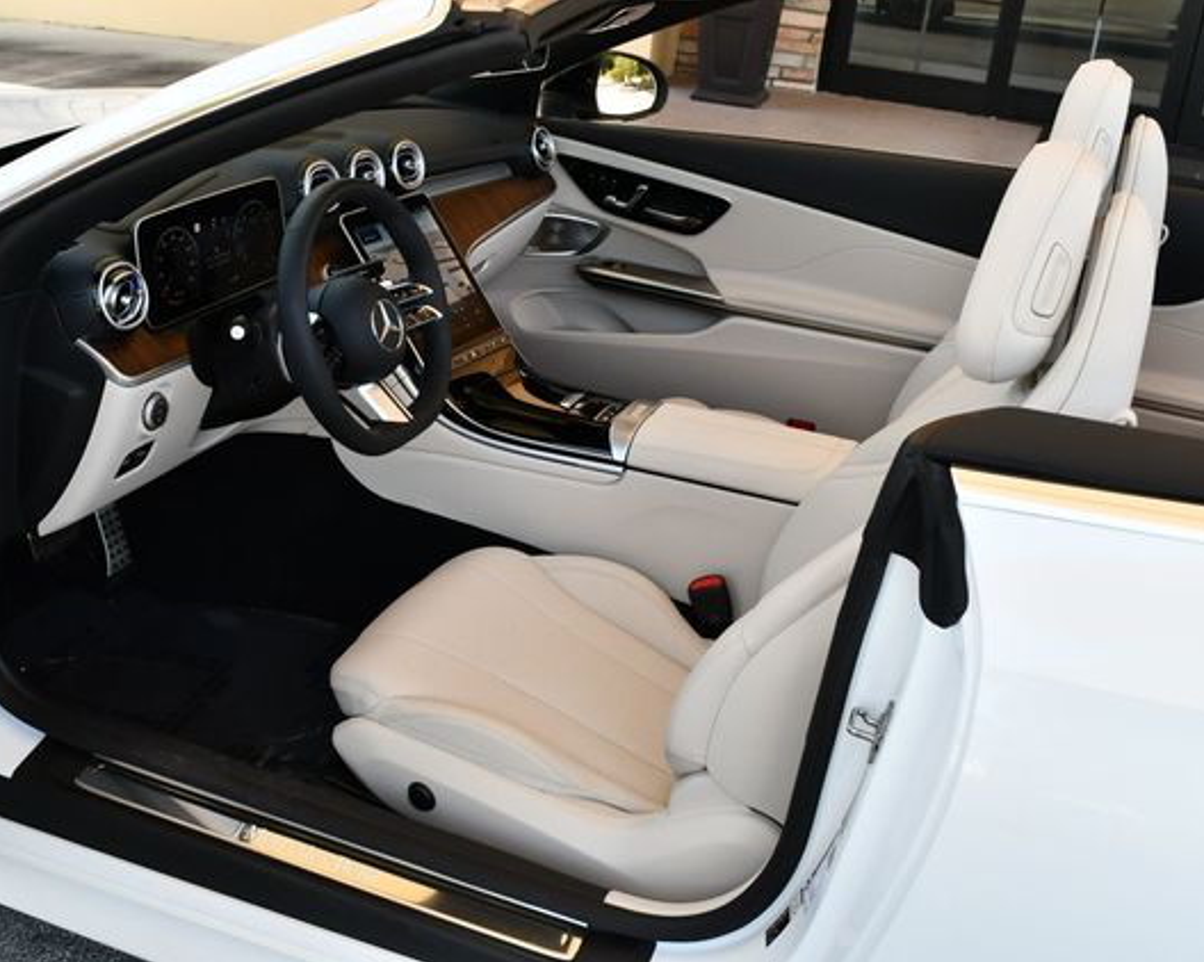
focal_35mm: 41
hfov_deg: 44.6
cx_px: 488
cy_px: 486
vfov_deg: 36.5
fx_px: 1460
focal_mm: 18
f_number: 5
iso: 400
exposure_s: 1/250
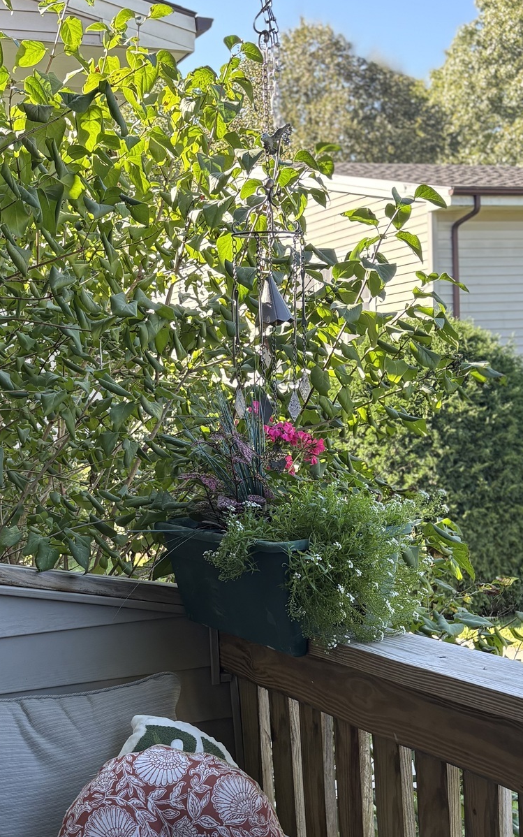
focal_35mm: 53
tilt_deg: -8.0
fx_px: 1208
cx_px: 135
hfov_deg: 24.2
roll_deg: +4.3
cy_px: 588
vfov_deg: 37.6
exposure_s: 1/270
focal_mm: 5.96
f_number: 1.6
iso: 64
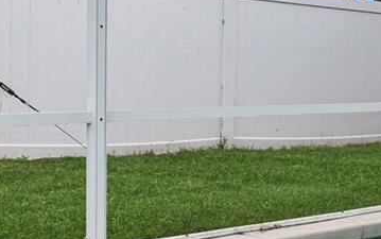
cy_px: 229
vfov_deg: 18.7
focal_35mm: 68
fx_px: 707
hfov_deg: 28.2
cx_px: 386
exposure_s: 1/125
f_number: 9
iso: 200
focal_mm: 10
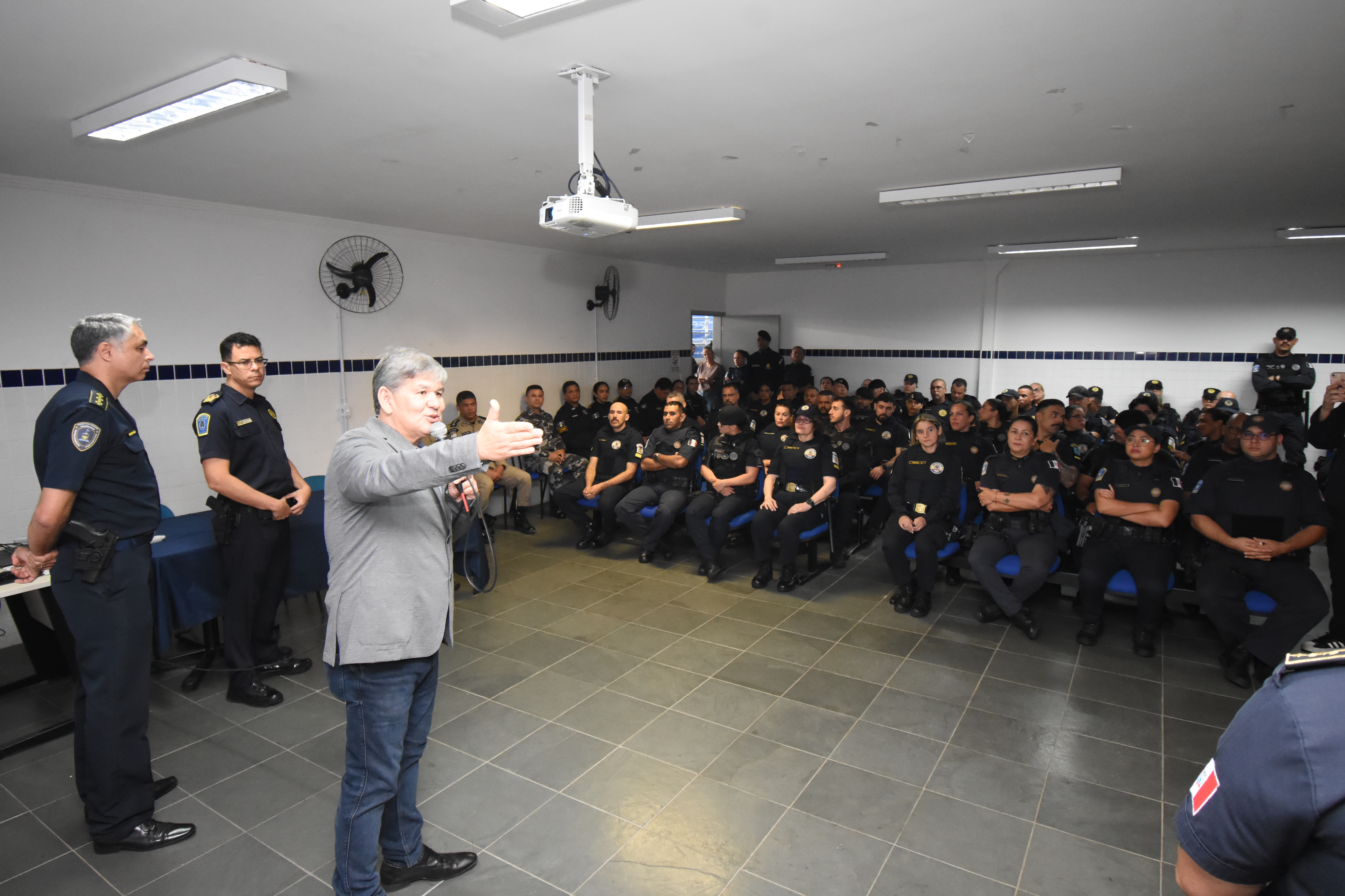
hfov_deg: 85.4
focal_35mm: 20
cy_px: 448
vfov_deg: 63.2
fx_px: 728
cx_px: 672
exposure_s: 1/60
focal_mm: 13
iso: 3200
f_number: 5.6
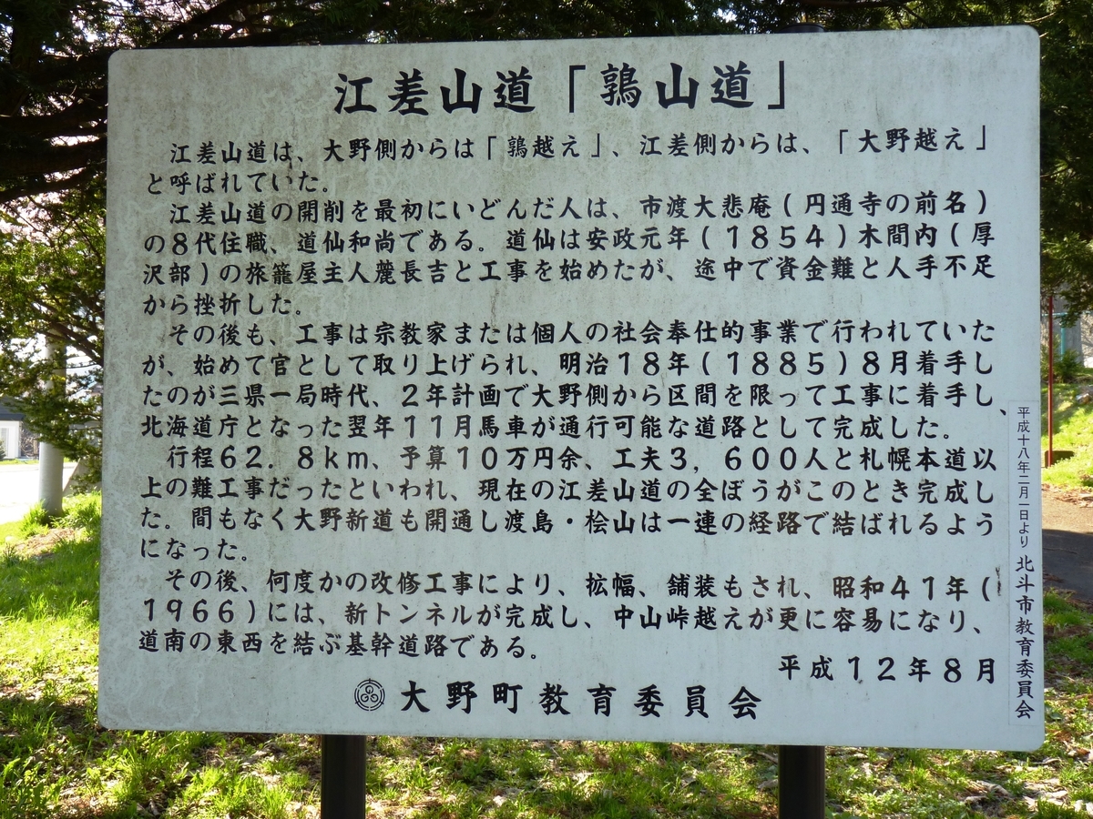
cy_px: 410
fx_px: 1326
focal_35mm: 42
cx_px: 546
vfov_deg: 34.3
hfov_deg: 44.8
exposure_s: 1/125
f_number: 3.6
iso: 80
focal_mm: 7.4
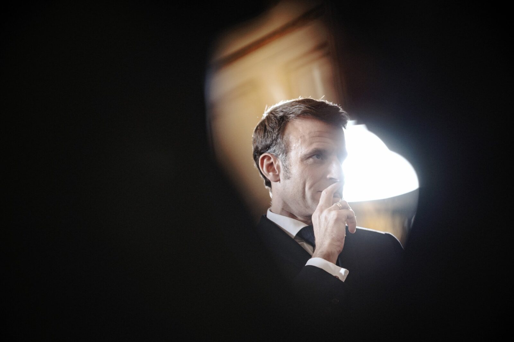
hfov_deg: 19.5
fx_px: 1498
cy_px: 171
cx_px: 257
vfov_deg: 13.0
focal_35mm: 105
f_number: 1.4
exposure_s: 1/80
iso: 125
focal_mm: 105
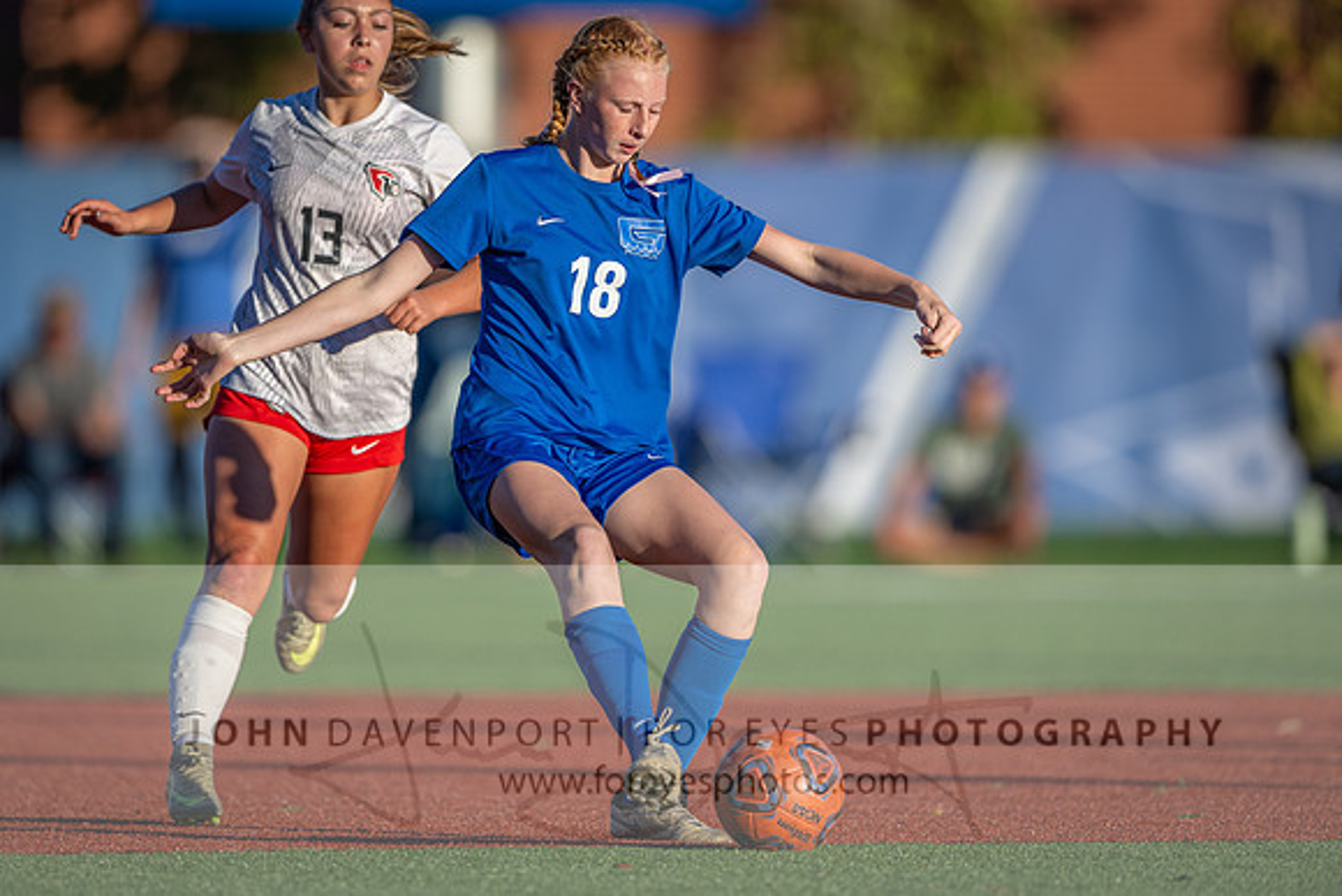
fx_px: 19275
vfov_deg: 2.7
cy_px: 423
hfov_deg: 4.0
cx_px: 592
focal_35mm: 517
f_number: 2.8
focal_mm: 400
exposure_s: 1/2000
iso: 125
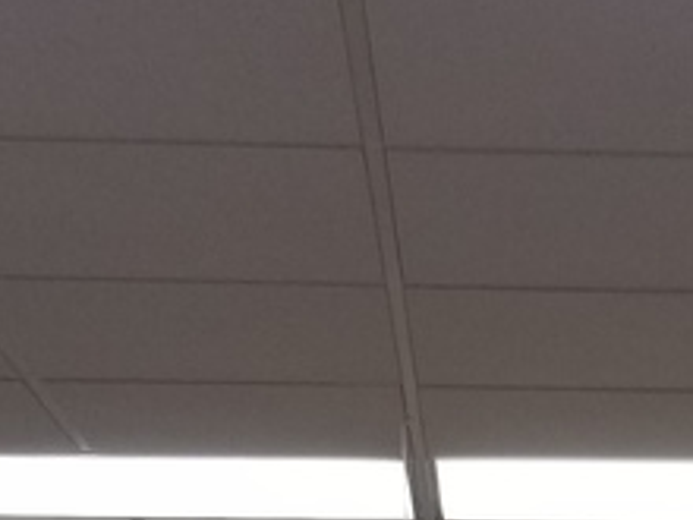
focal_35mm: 121
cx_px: 806
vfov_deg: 11.0
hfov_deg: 15.7
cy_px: 1065
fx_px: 2422
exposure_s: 1/120
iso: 100
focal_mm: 4.25
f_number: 1.7
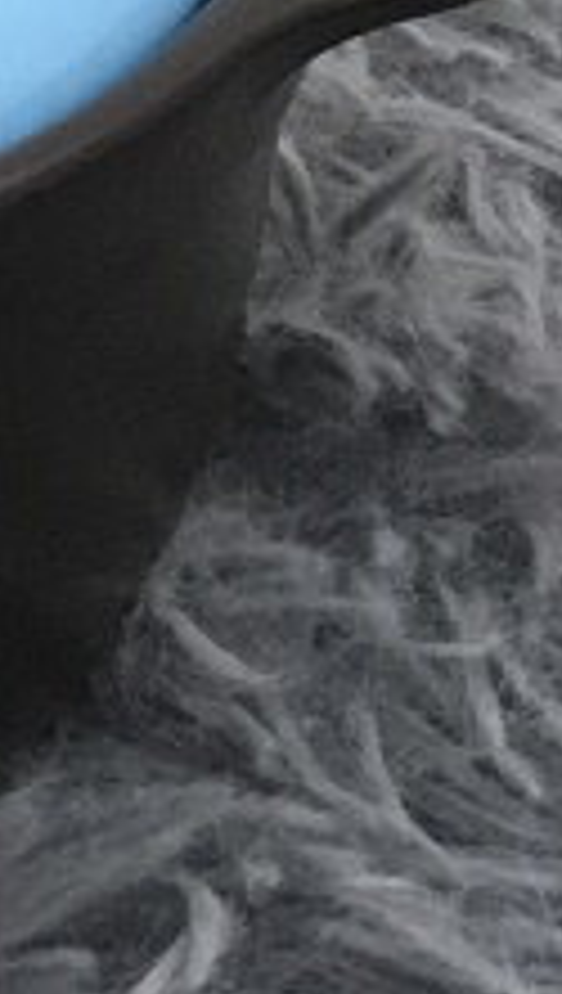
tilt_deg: -21.2
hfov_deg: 6.3
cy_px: -657
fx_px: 4828
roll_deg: +0.9
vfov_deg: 11.1
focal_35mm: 183
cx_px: -931
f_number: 2.4
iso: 125
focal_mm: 3.3
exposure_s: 1/33
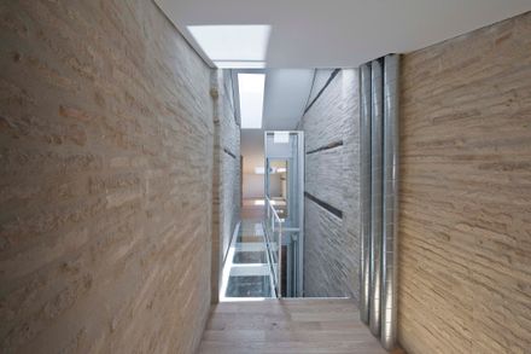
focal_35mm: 14
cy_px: 177
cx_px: 266
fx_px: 206
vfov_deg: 81.2
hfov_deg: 104.3
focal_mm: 14
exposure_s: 1/60
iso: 500
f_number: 13
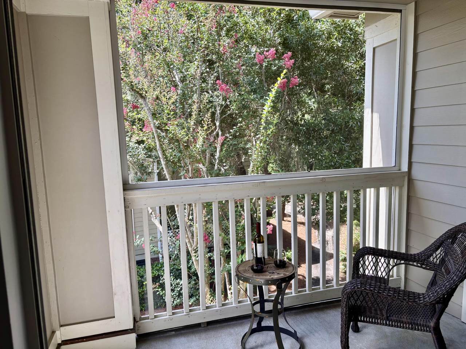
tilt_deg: -8.2
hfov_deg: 67.3
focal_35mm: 26
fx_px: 350
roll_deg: +1.4
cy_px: 174
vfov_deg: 53.1
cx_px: 233
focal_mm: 5.96
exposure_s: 1/262
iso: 40
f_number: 1.6
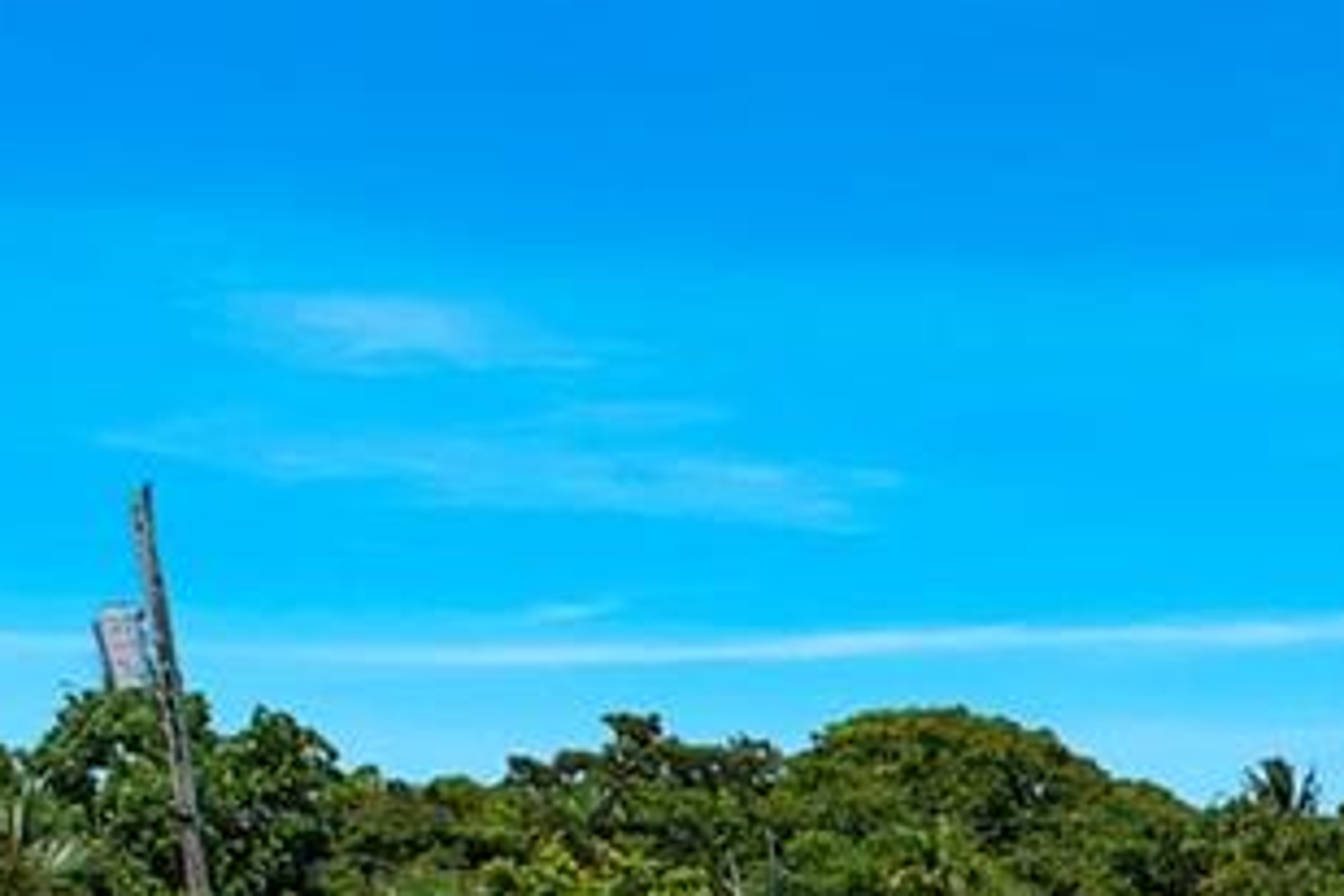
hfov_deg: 15.0
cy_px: 1762
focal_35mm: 114
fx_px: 4256
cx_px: 2592
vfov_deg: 11.0
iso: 110
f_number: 2.8
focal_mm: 8.38
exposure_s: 1/5000
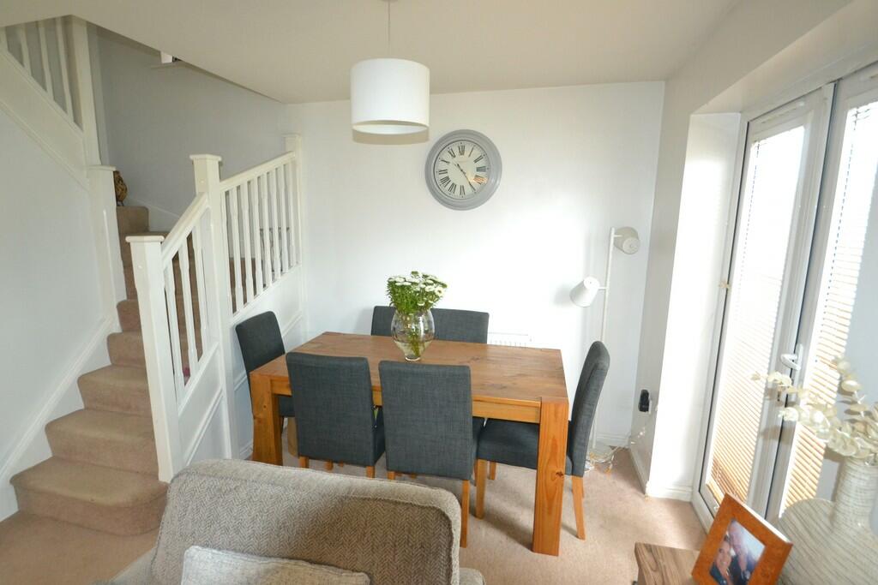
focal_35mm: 18
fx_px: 439
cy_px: 292
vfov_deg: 67.4
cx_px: 439
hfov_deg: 90.0
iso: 2200
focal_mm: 12
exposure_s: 1/60
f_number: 3.8
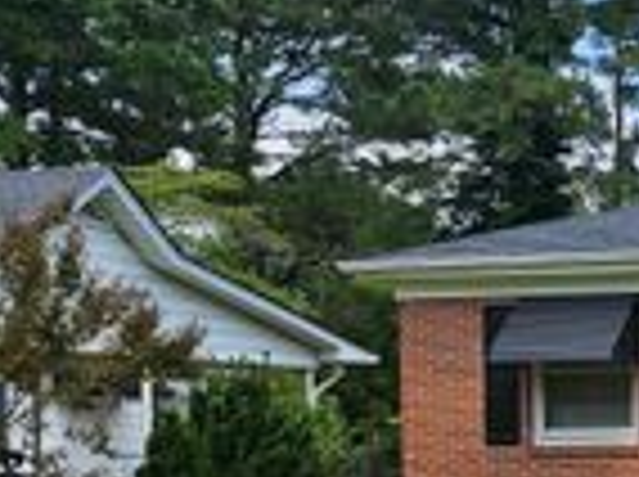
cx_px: 1120
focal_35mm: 81
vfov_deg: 17.9
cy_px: 403
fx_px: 1493
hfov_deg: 19.0
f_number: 1.8
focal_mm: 5.4
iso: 25
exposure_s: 1/1369
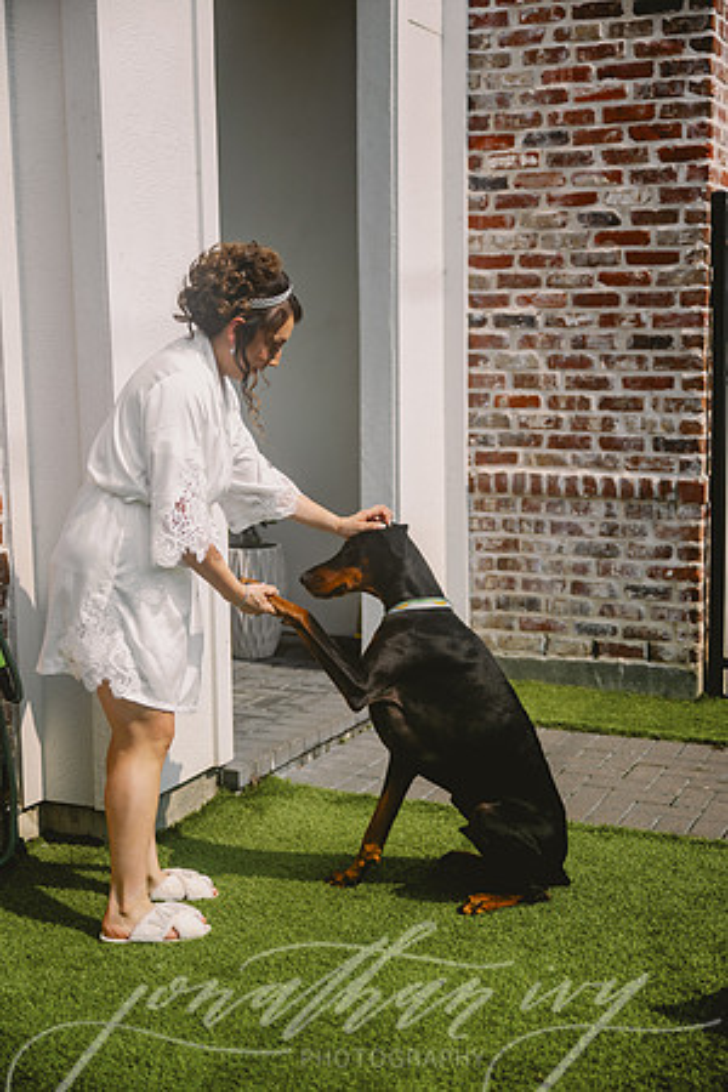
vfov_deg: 41.9
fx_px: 1426
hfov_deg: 28.6
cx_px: 364
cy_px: 546
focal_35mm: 47
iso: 50
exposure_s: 1/1600
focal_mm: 47
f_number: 2.8
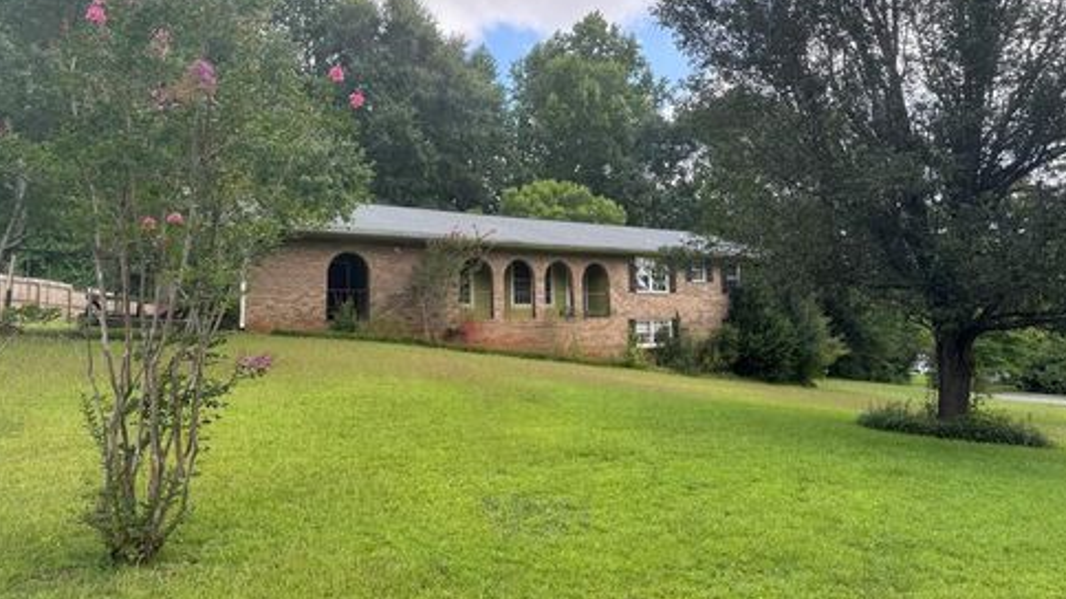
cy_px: 241
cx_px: 540
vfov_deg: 42.7
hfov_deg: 69.9
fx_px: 763
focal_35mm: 27
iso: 80
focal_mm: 6.76
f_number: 1.78
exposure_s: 1/707
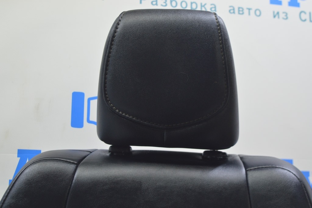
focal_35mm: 63
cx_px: 156
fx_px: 546
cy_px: 104
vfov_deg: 21.5
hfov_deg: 31.9
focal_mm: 42
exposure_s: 1/20
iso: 400
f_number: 5.6
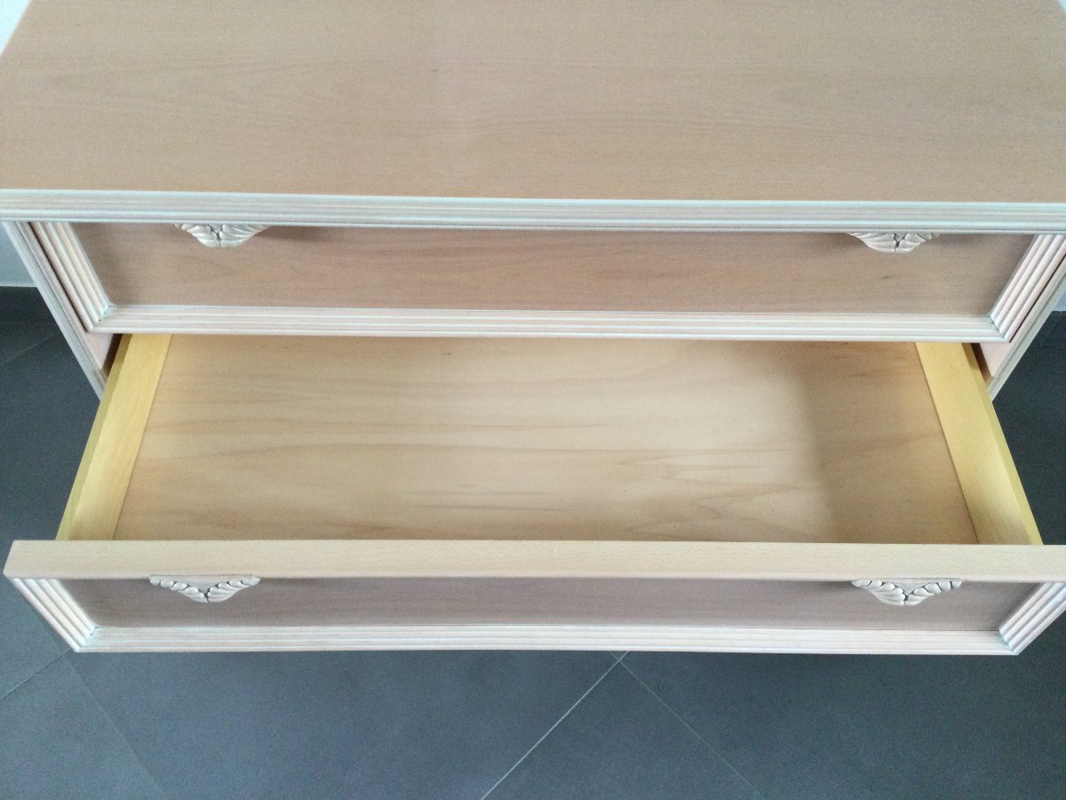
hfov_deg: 58.4
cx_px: 533
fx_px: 955
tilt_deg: -53.1
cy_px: 400
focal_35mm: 31
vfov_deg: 45.4
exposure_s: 1/33
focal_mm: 3.3
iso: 125
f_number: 2.4
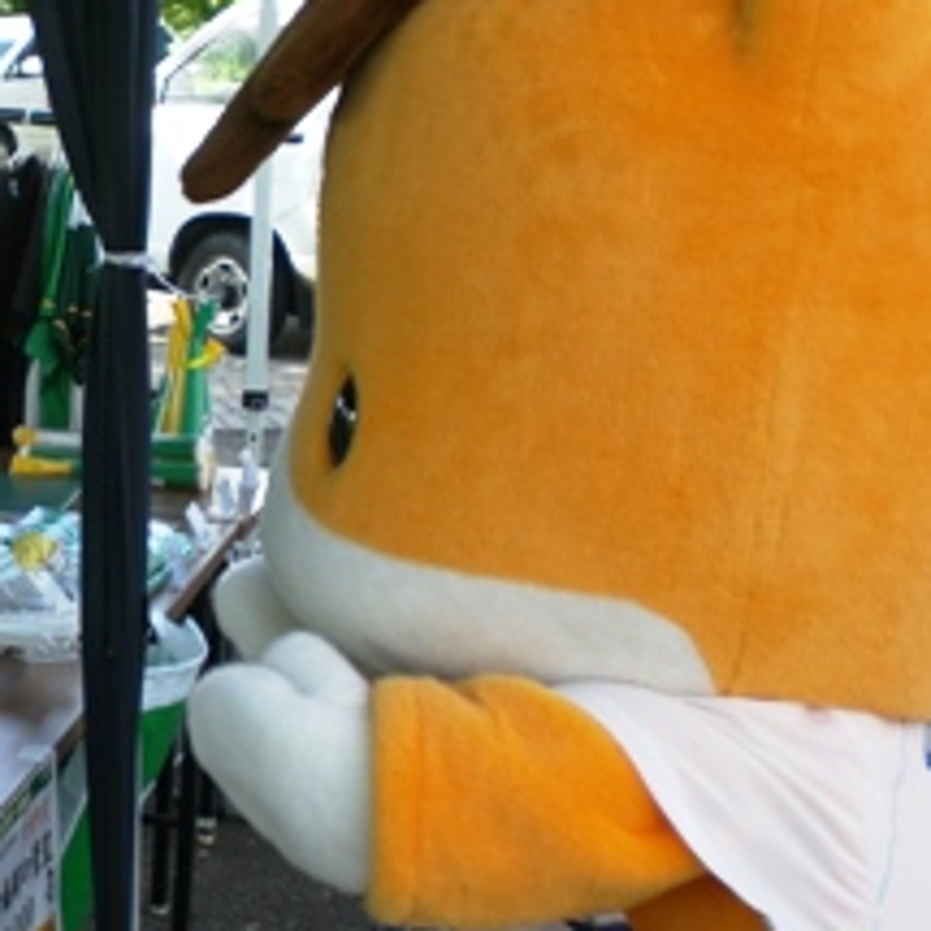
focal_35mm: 70
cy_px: 463
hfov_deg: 23.6
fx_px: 2130
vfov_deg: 24.7
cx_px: 4
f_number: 3.1
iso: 50
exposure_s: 1/250
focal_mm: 6.3
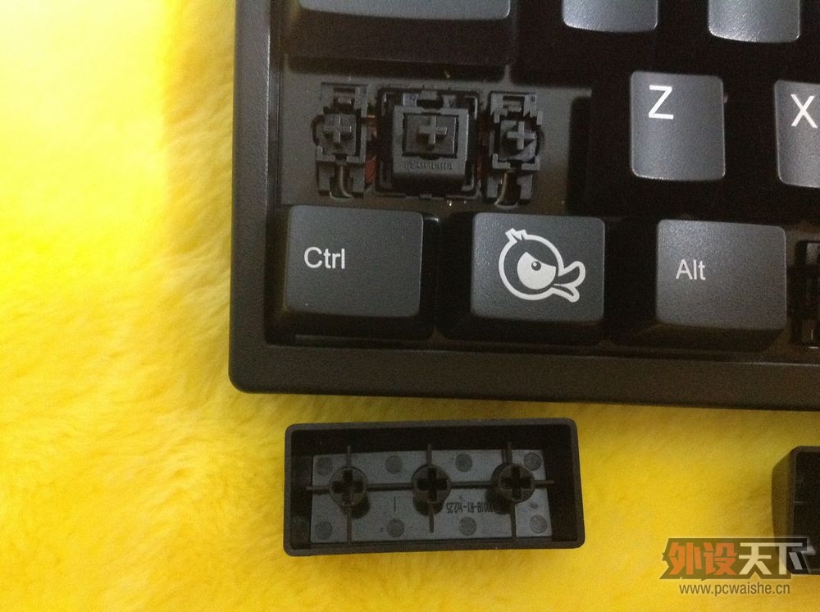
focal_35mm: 35
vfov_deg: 40.6
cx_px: 410
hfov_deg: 52.7
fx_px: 828
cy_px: 306
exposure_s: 1/17
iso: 800
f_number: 2.4
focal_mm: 4.28
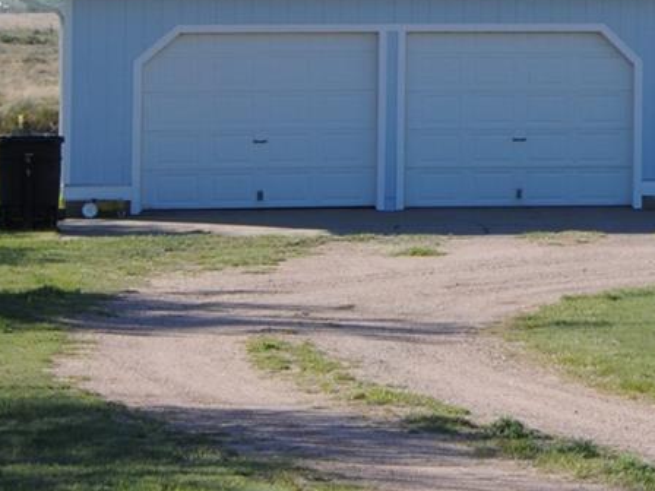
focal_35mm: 258
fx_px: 4882
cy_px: -105
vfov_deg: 5.7
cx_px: 947
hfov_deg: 7.6
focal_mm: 50
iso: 100
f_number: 8
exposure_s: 1/250
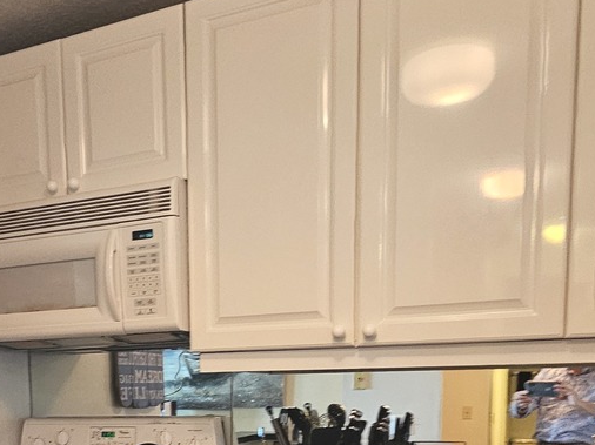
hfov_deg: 48.9
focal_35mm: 37
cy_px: 470
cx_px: 176
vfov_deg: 34.3
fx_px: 636
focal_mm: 2.2
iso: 320
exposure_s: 1/40
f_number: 2.2
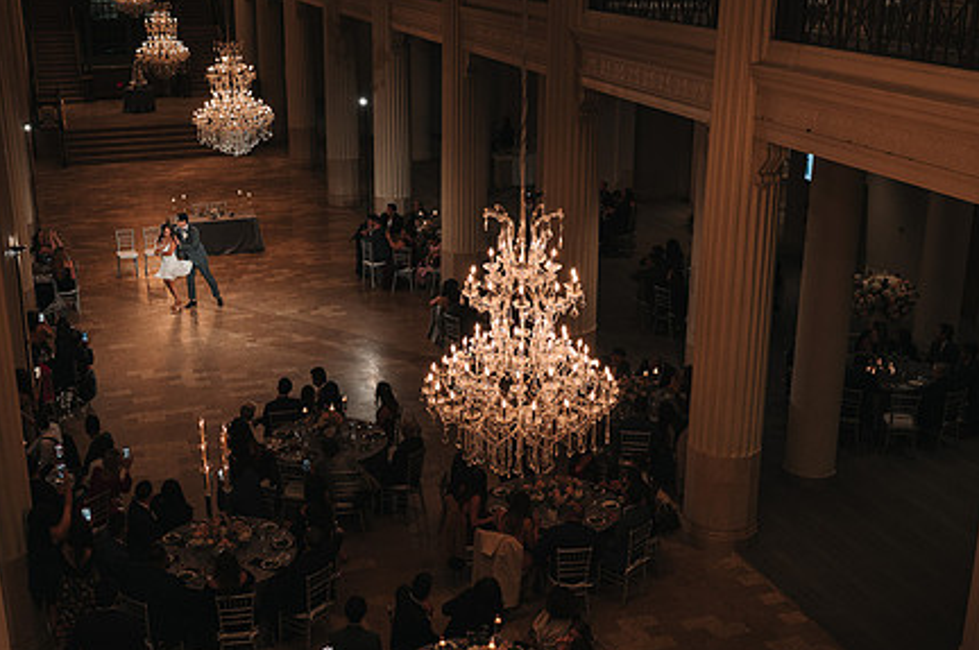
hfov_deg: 41.9
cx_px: 424
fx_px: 1277
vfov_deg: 28.6
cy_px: 335
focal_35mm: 47
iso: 2500
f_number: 3.2
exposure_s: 1/200
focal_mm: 35
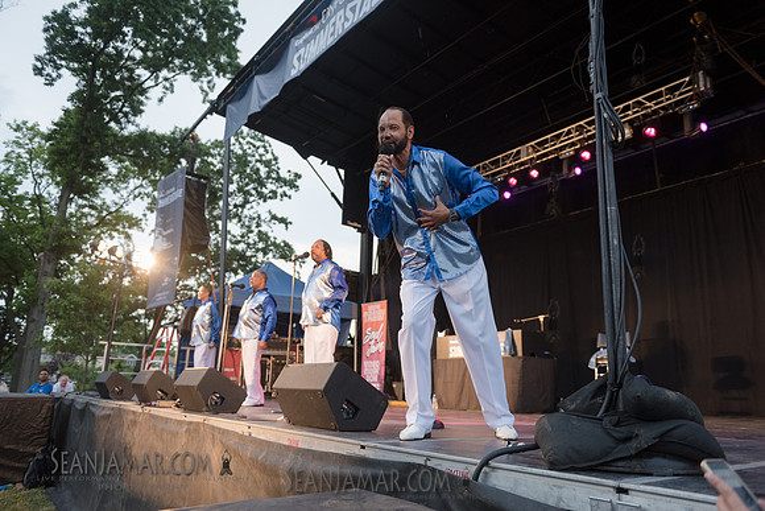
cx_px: 382
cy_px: 256
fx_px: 574
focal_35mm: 27
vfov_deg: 48.0
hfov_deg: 67.4
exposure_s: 1/250
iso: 1250
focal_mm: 27
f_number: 3.2
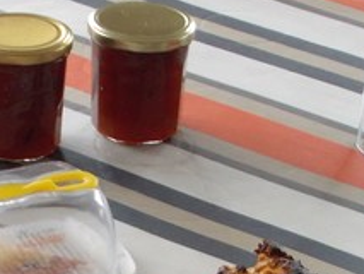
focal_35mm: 173
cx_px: 51
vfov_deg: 8.4
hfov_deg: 11.4
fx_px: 1820
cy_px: 423
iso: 200
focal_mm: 8.1
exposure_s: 1/30
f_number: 3.7
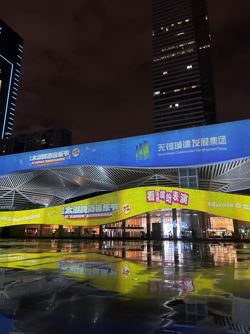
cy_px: 167
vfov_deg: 67.3
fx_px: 250
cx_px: 125
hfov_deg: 53.1
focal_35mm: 26
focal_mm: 5.7
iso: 500
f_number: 1.5
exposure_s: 1/40
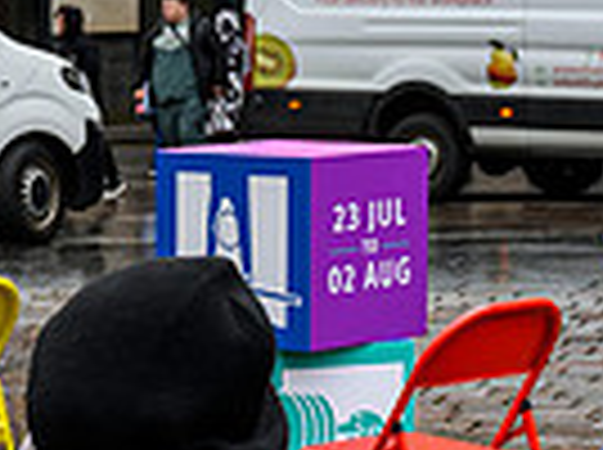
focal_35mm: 207
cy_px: 331
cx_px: -618
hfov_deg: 9.0
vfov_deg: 7.1
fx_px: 3599
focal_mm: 45
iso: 500
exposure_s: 1/400
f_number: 5.6
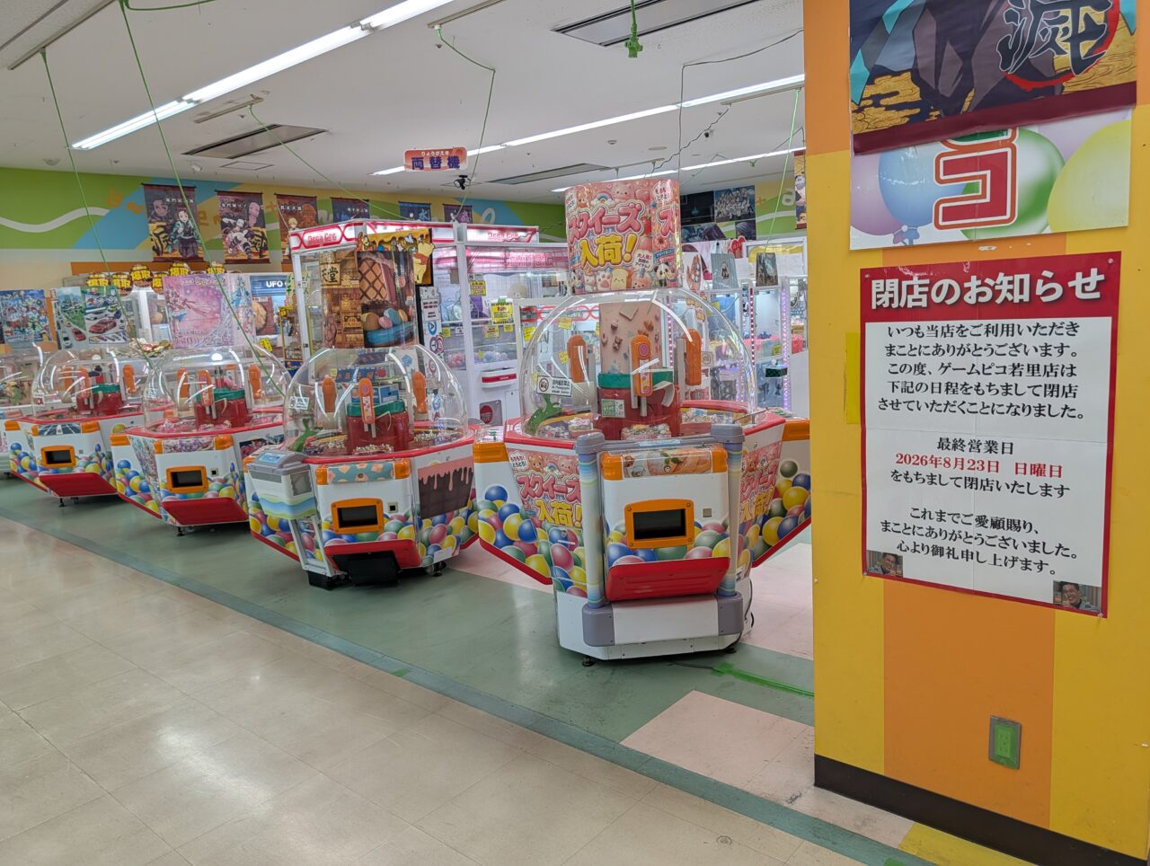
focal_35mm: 24
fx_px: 799
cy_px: 433
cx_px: 575
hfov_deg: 71.5
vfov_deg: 56.9
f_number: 1.68
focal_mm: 6.9
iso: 26
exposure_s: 1/120
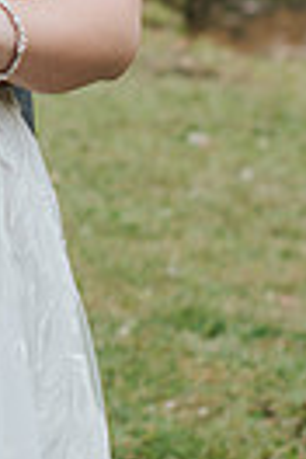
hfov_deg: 5.3
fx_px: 3251
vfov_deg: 8.0
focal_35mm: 255
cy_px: -118
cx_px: -170
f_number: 2.8
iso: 200
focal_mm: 50
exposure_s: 1/1600
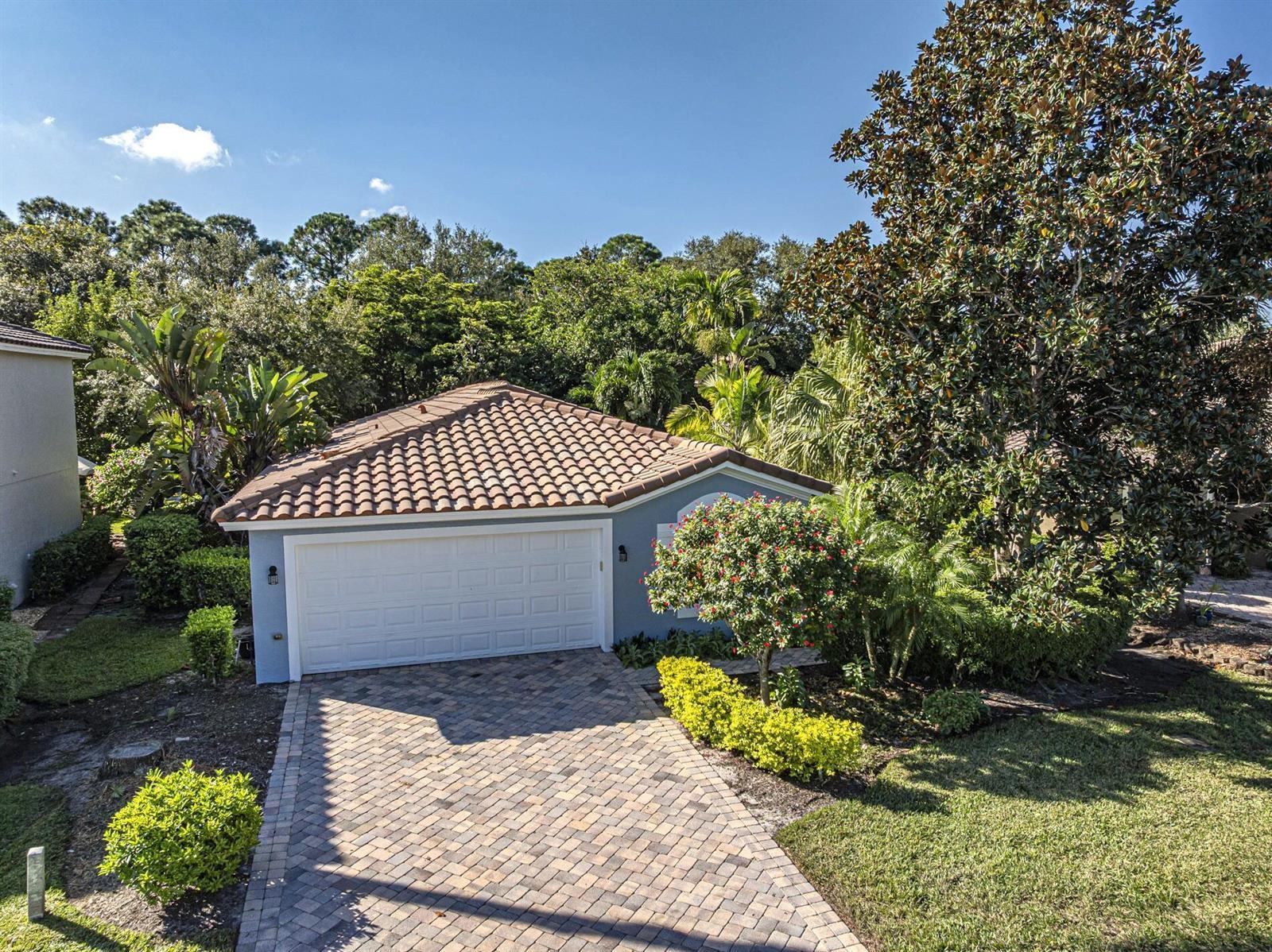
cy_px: 476
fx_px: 881
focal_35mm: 24
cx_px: 636
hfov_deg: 71.6
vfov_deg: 56.8
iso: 100
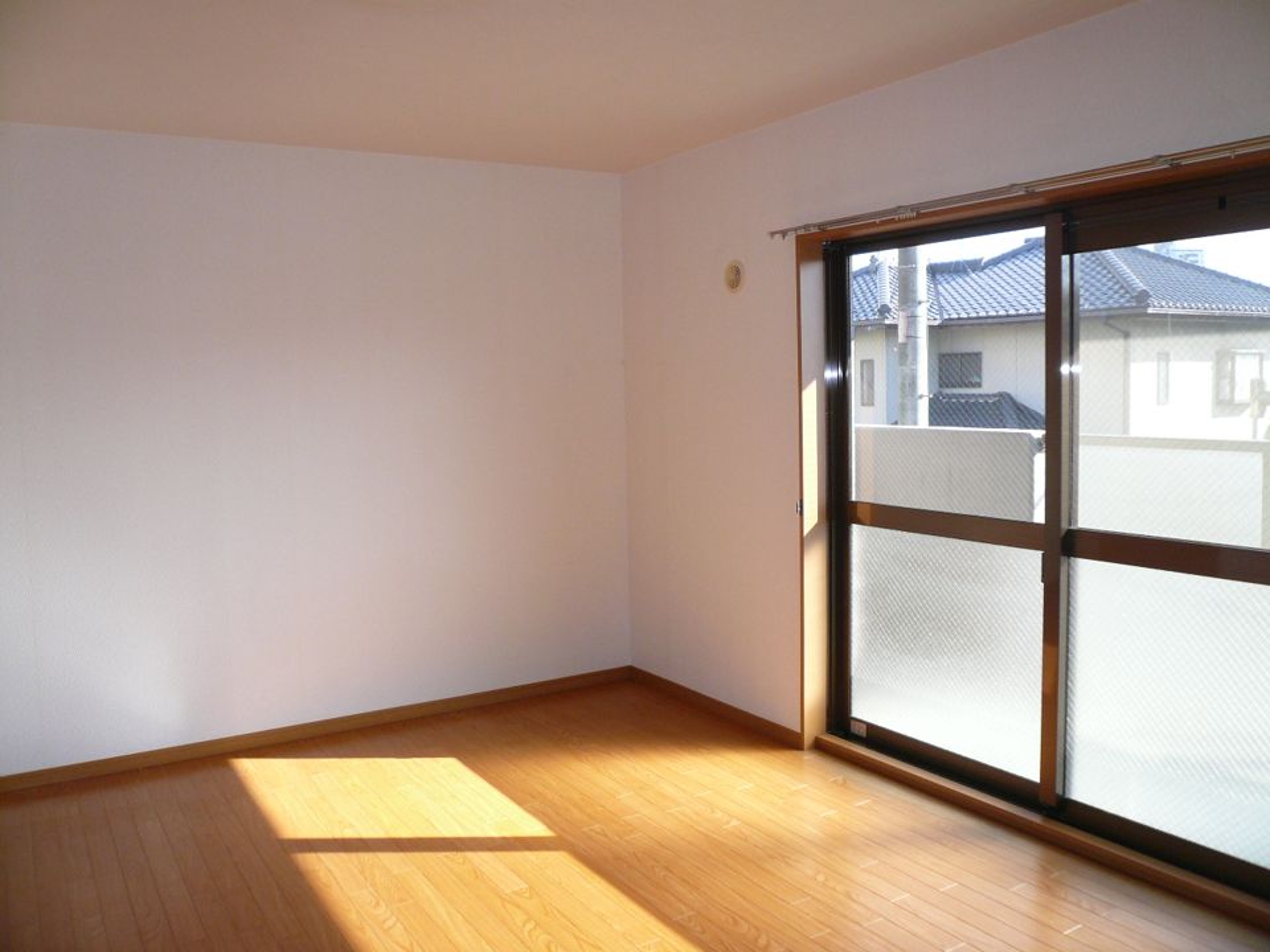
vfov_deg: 49.7
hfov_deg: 63.4
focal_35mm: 28
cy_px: 476
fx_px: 1027
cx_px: 635
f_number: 2.8
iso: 100
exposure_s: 1/250
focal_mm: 4.6
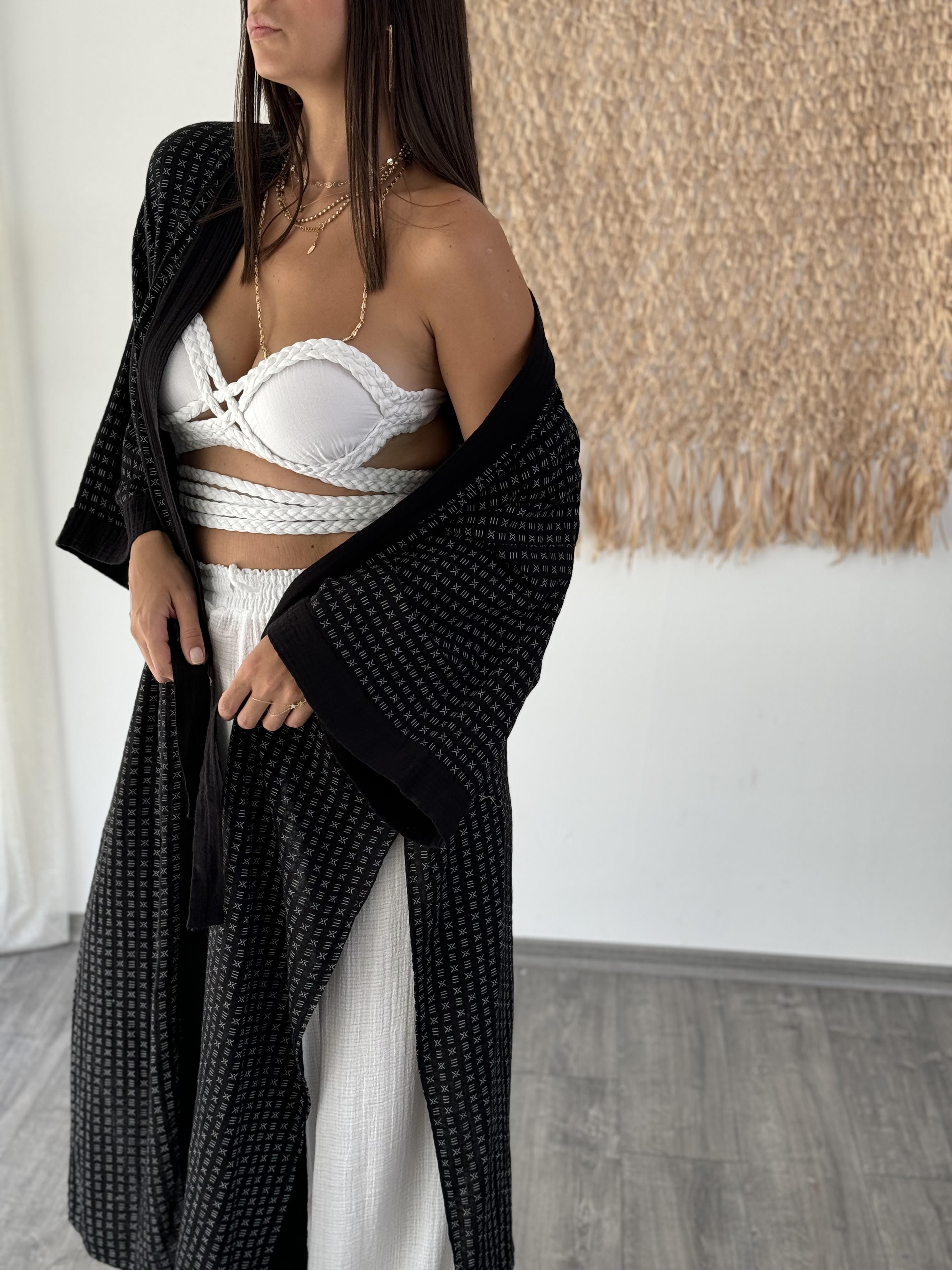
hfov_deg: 30.3
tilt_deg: -14.3
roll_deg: -3.5
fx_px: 1760
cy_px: 635
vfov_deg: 39.7
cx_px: 476
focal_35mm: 48
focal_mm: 6.76
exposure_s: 1/163
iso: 64
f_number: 1.78
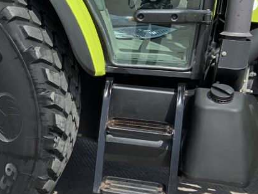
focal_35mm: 72
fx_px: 537
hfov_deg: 25.0
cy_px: 110
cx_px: -32
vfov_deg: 20.4
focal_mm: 3
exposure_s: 1/1195
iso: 16
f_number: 1.8
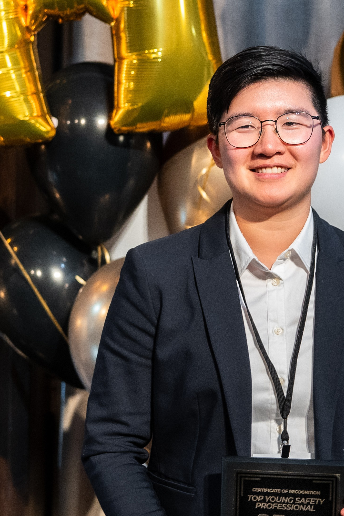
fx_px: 1605
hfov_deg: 12.2
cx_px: 76
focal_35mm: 112
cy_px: 252
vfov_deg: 18.3
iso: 1250
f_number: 2.2
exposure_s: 1/200
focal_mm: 35
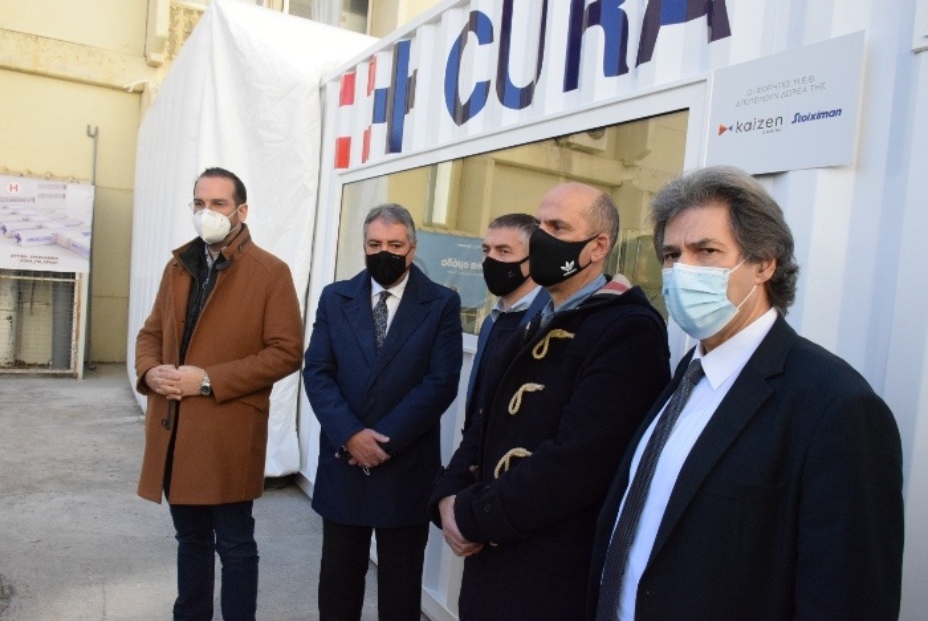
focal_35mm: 27
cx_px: 464
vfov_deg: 48.0
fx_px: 697
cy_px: 310
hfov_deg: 67.3
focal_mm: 18
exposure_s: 1/1600
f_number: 13
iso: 4000
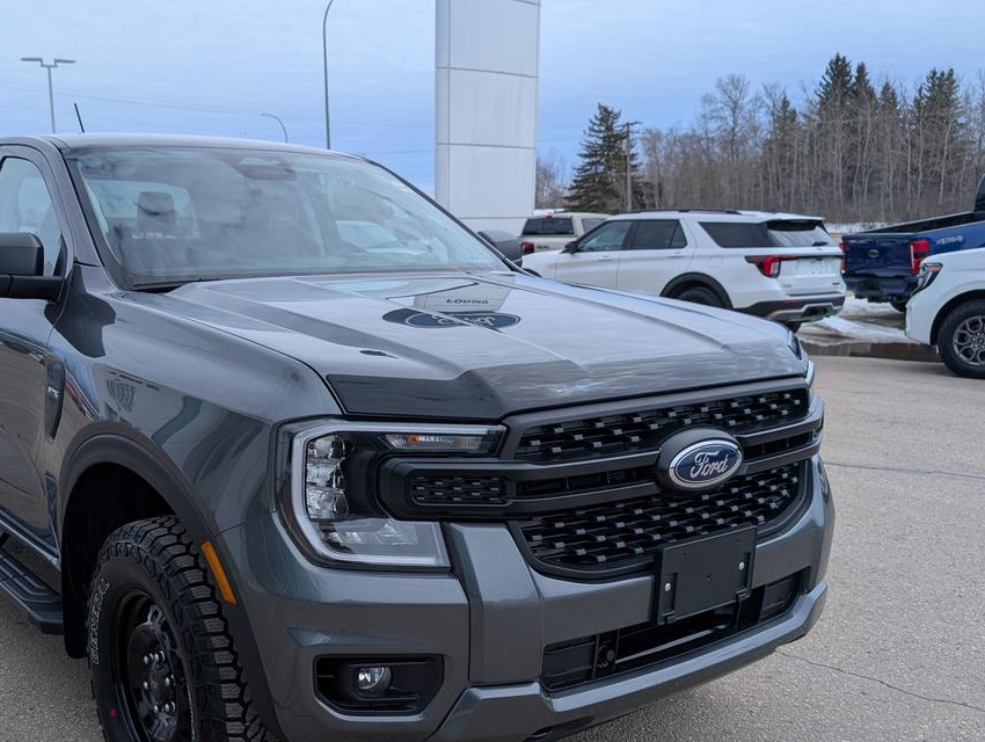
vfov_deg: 39.5
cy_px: 461
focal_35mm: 36
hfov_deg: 50.5
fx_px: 1026
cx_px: 338
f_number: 1.68
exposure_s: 1/2037
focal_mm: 6.9
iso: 22
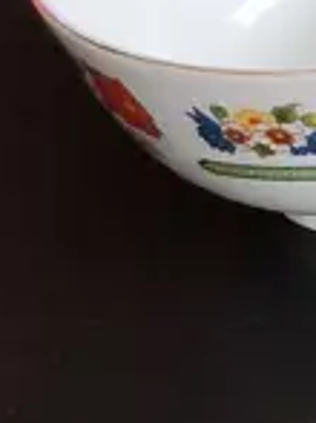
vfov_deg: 10.5
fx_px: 2292
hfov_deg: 6.8
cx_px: 1054
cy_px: 52
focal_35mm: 188
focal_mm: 2.87
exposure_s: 1/100
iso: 160
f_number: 2
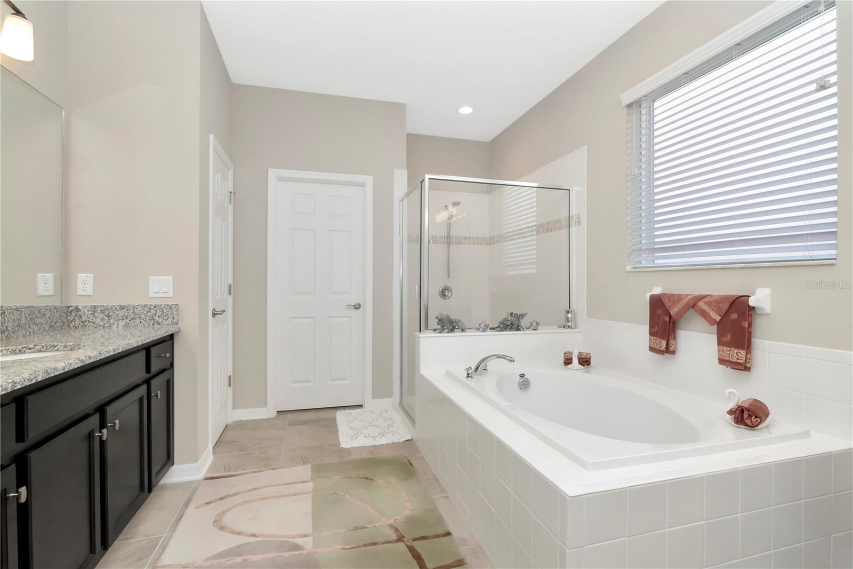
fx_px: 391
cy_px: 284
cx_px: 426
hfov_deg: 95.0
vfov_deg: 72.0
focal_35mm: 16
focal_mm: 11
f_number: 14
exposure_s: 1/80
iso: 1000
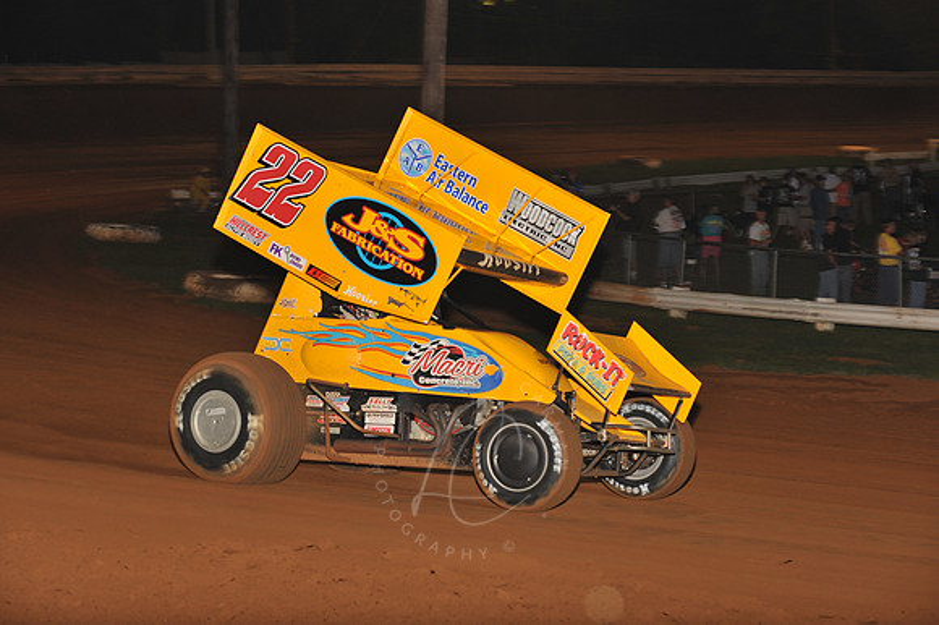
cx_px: 470
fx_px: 2737
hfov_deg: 19.5
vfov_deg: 13.0
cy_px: 312
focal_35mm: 105
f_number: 6.3
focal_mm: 105
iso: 800
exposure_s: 1/320
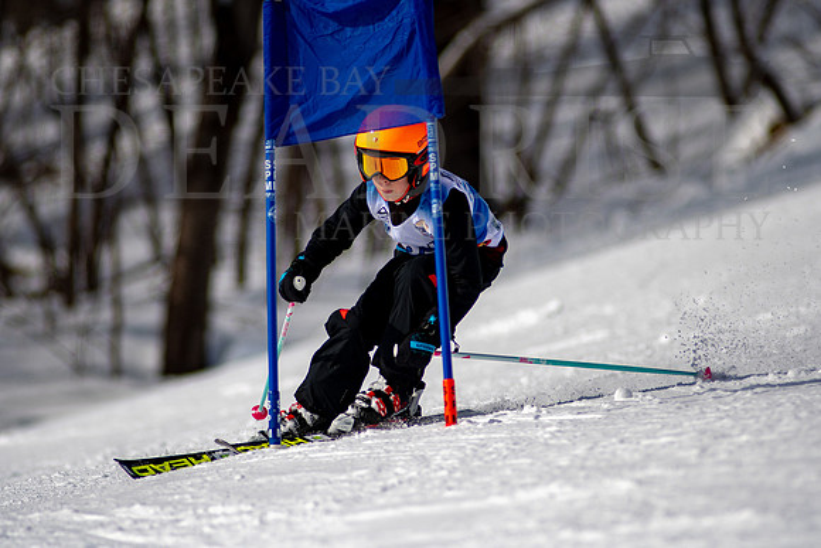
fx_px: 10943
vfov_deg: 2.9
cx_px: 417
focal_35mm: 480
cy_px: 274
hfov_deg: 4.3
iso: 100
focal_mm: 300
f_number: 2.8
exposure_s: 1/8000
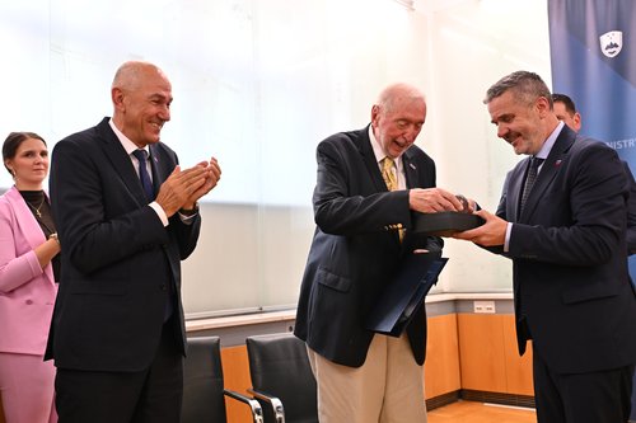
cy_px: 212
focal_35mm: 35
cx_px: 318
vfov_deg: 37.8
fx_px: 618
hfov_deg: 54.5
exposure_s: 1/250
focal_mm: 35
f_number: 4
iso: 1600
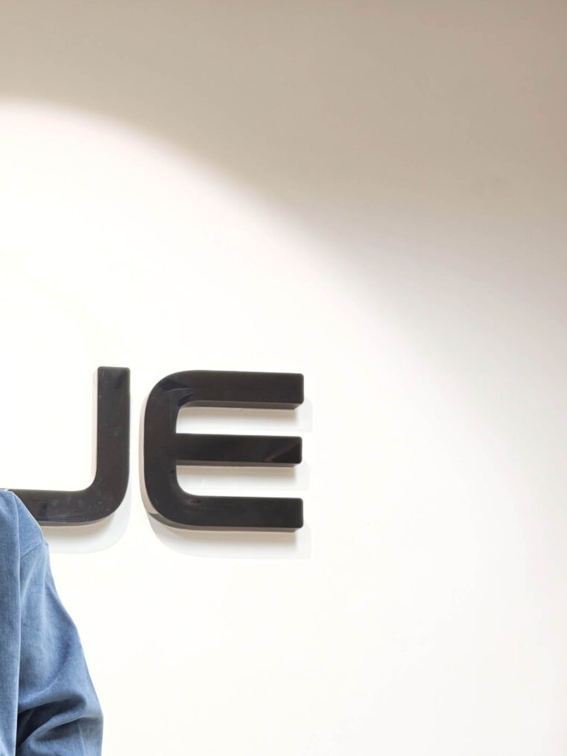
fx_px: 1267
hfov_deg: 22.9
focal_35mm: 58
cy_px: 857
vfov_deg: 29.5
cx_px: -137
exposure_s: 1/50
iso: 100
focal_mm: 6.62
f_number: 1.67
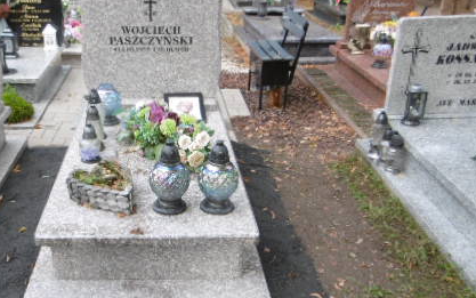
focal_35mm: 39
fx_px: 506
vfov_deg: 32.8
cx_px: 172
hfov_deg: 49.8
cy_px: 170
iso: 100
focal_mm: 4.3
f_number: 3.1
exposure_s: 1/100
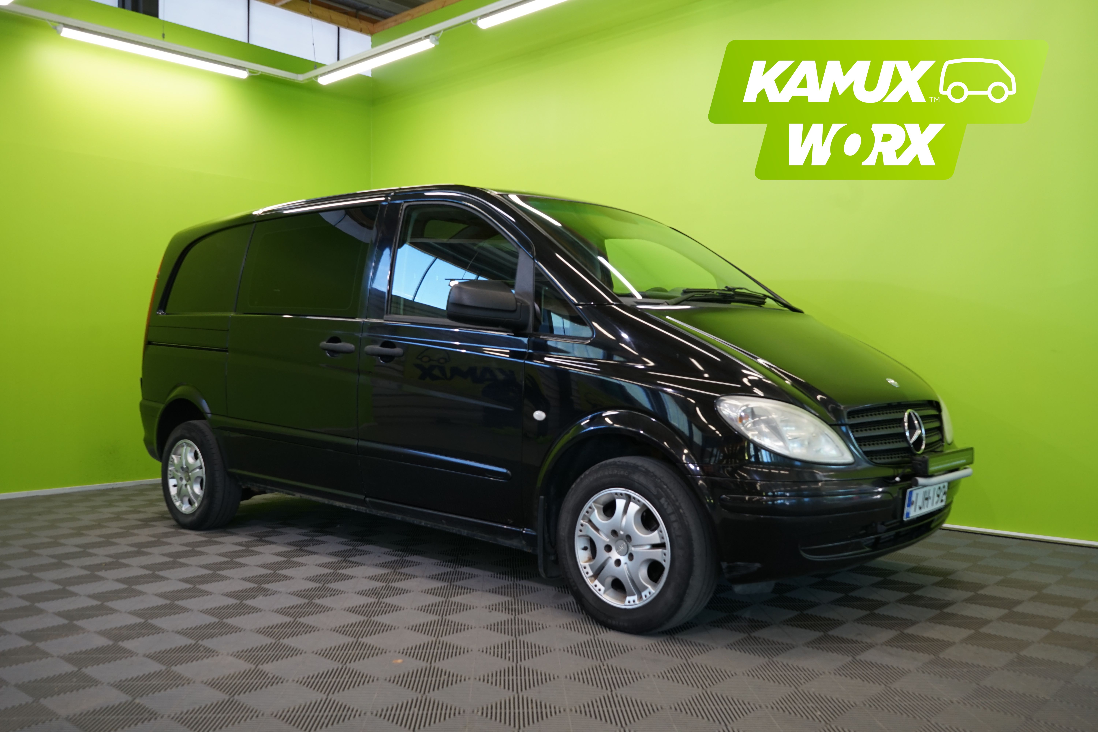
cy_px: 366
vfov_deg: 43.6
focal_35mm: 30
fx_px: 915
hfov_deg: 61.9
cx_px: 549
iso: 500
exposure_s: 1/30
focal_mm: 30
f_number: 6.3
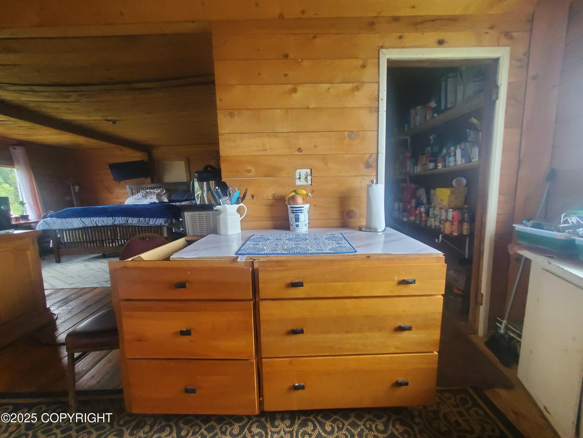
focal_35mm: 13
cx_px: 292
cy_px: 219
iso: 400
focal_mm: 1.8
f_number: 2.2
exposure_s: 1/60
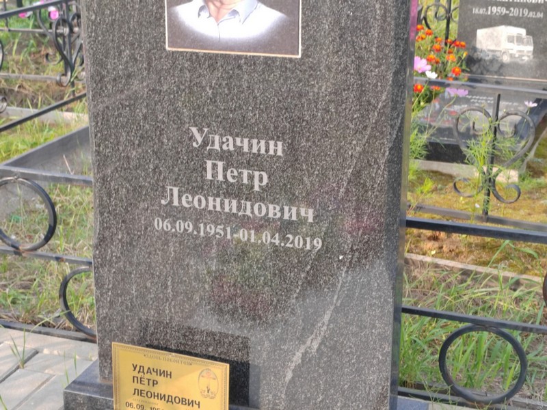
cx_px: 274
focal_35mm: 64
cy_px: 205
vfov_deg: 22.9
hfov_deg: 30.3
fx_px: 1011
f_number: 1.9
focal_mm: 5.52
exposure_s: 1/250
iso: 100
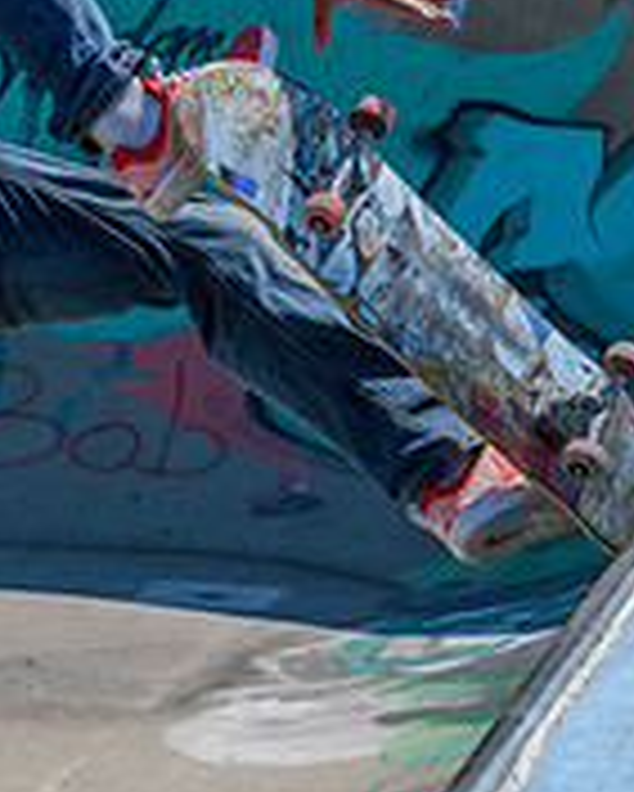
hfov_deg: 6.1
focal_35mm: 252
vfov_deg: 7.7
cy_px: 256
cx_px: 90
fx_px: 5906
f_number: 8
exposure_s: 1/1000
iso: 200
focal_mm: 70
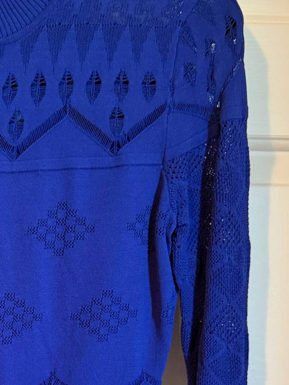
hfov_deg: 22.5
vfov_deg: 29.9
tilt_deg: -5.8
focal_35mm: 62
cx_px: -17
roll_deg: -1.5
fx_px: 690
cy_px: 345
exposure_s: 1/60
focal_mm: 6.76
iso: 500
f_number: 1.78
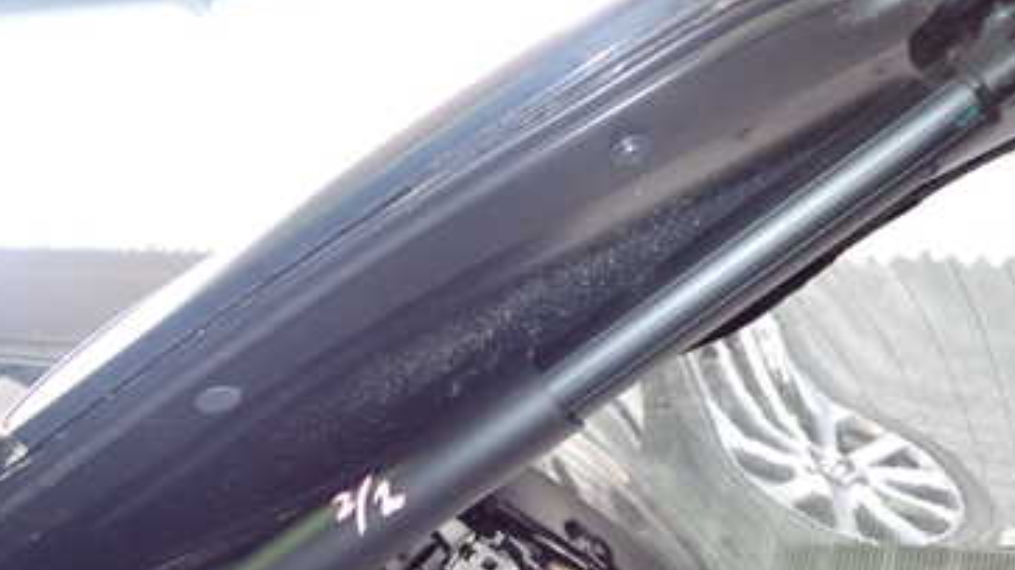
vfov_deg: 21.7
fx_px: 1453
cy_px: 511
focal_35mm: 54
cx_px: 419
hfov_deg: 38.4
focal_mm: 5.4
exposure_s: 1/30
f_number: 2.3
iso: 400
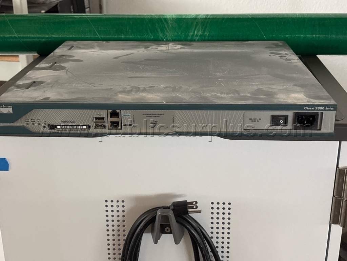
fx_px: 521
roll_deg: +0.5
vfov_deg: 28.0
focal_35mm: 52
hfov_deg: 36.8
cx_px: 174
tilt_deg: -22.1
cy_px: 130
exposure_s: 1/29
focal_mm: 5.96
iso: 400
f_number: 1.6
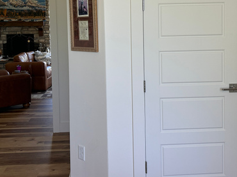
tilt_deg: -3.2
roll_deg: +1.3
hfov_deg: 42.1
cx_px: 127
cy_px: 47
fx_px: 308
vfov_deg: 31.6
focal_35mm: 45
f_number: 1.5
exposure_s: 1/121
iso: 100
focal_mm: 5.7
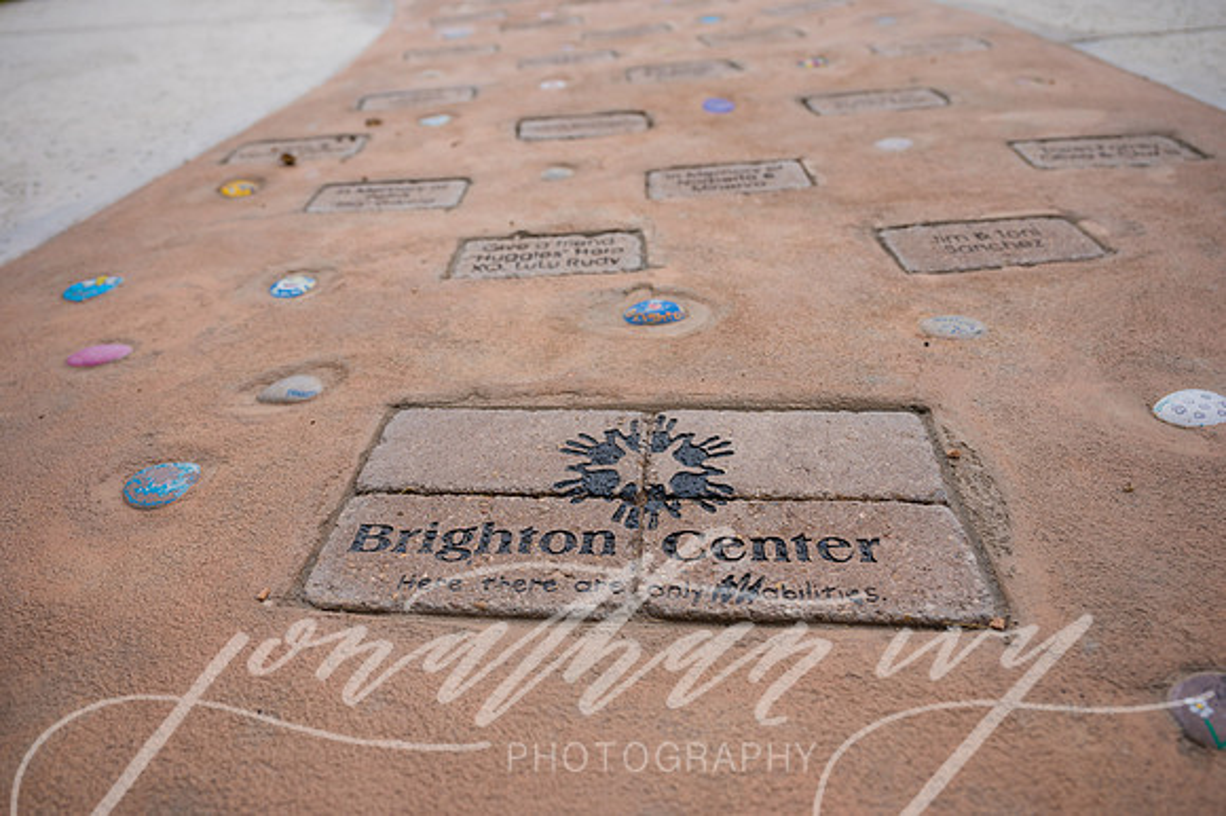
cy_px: 408
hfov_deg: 73.8
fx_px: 817
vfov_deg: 53.1
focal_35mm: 24
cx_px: 613
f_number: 4
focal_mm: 24
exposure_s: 1/320
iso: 50
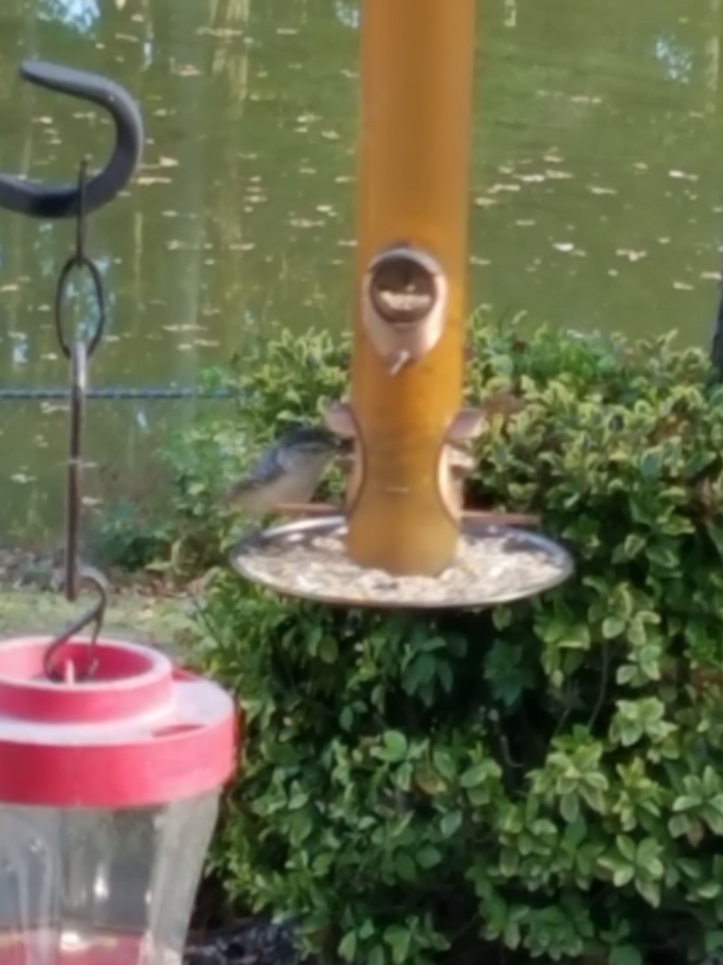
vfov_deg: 43.7
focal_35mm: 43
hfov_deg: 33.3
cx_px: 485
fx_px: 1198
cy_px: 401
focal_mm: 4.2
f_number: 1.7
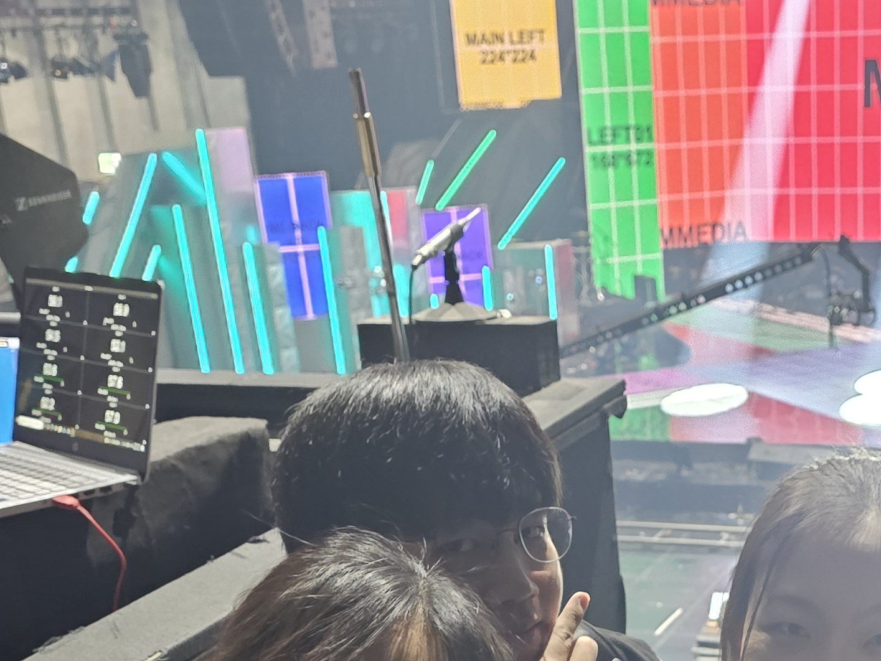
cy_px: 868
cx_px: 747
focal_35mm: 65
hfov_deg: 28.9
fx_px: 1655
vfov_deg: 20.6
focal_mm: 6.3
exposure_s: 1/24
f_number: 1.7
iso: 1000
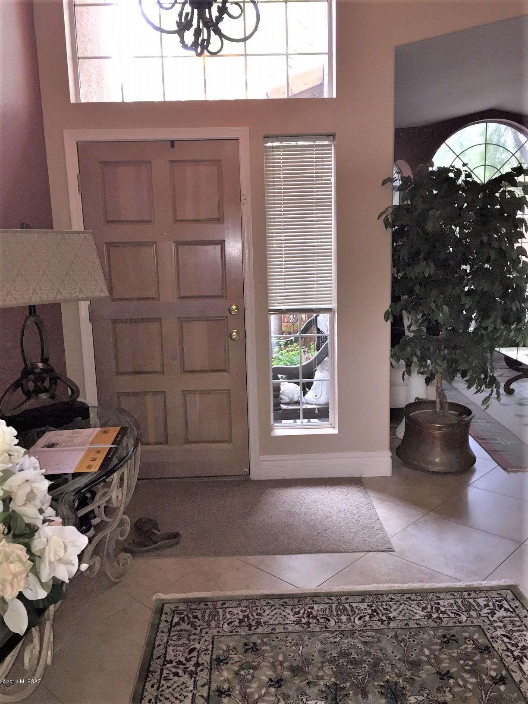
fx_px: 590
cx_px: 264
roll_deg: +1.1
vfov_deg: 61.7
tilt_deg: -9.9
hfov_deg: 48.2
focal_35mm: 29
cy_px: 352
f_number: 2.2
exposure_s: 1/30
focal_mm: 4.15
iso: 125
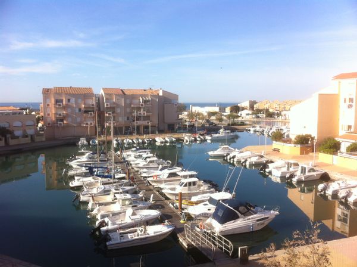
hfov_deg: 52.7
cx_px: 178
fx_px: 360
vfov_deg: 40.6
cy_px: 134
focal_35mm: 35
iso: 80
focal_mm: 3.85
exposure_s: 1/815
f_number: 2.8
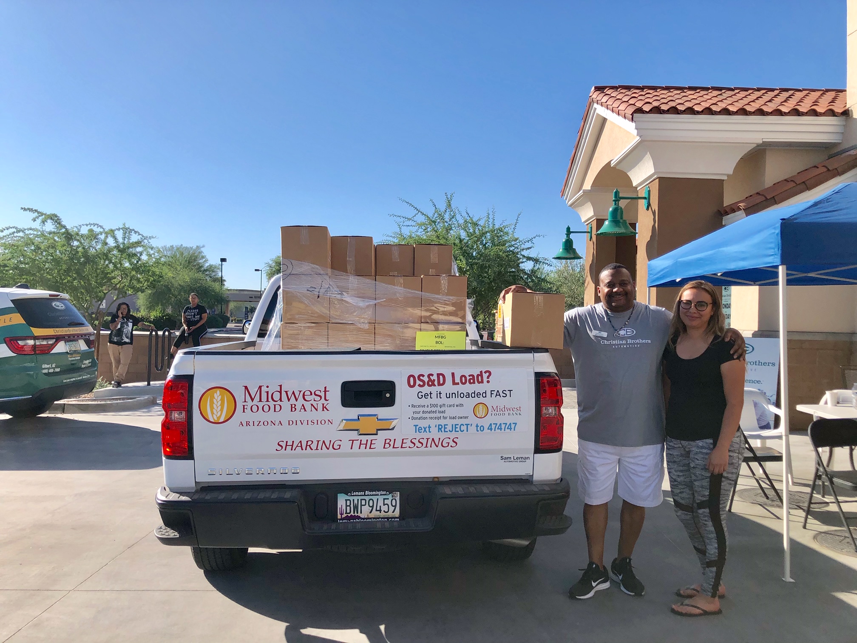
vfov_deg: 49.7
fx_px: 693
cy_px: 322
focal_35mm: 28
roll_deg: -0.7
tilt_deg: -1.2
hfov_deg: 63.4
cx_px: 428
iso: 20
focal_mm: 3.99
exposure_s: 1/2088
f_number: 1.8
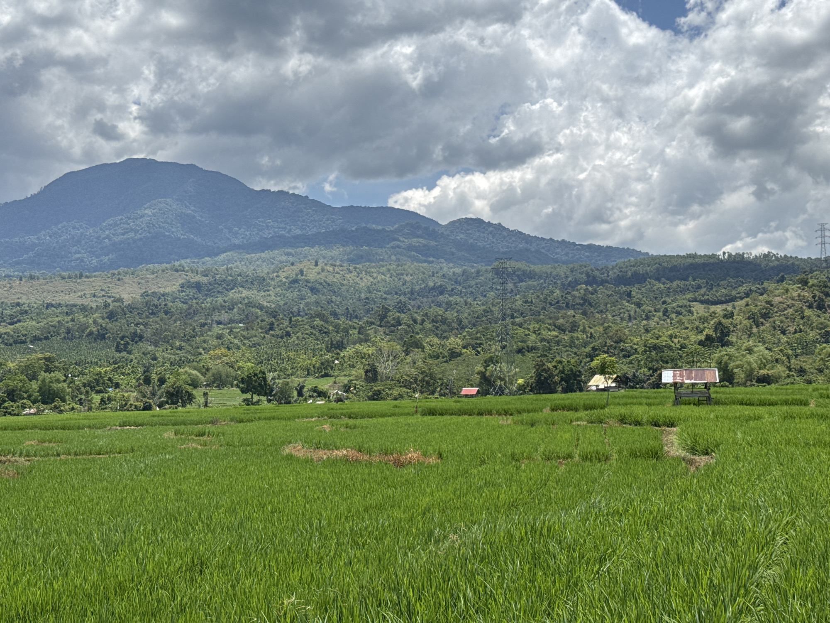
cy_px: 312
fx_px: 1151
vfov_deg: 30.3
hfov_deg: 39.7
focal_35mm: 48
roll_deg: +0.6
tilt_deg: +3.8
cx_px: 415
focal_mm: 6.76
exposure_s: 1/7092
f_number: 1.78
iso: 64
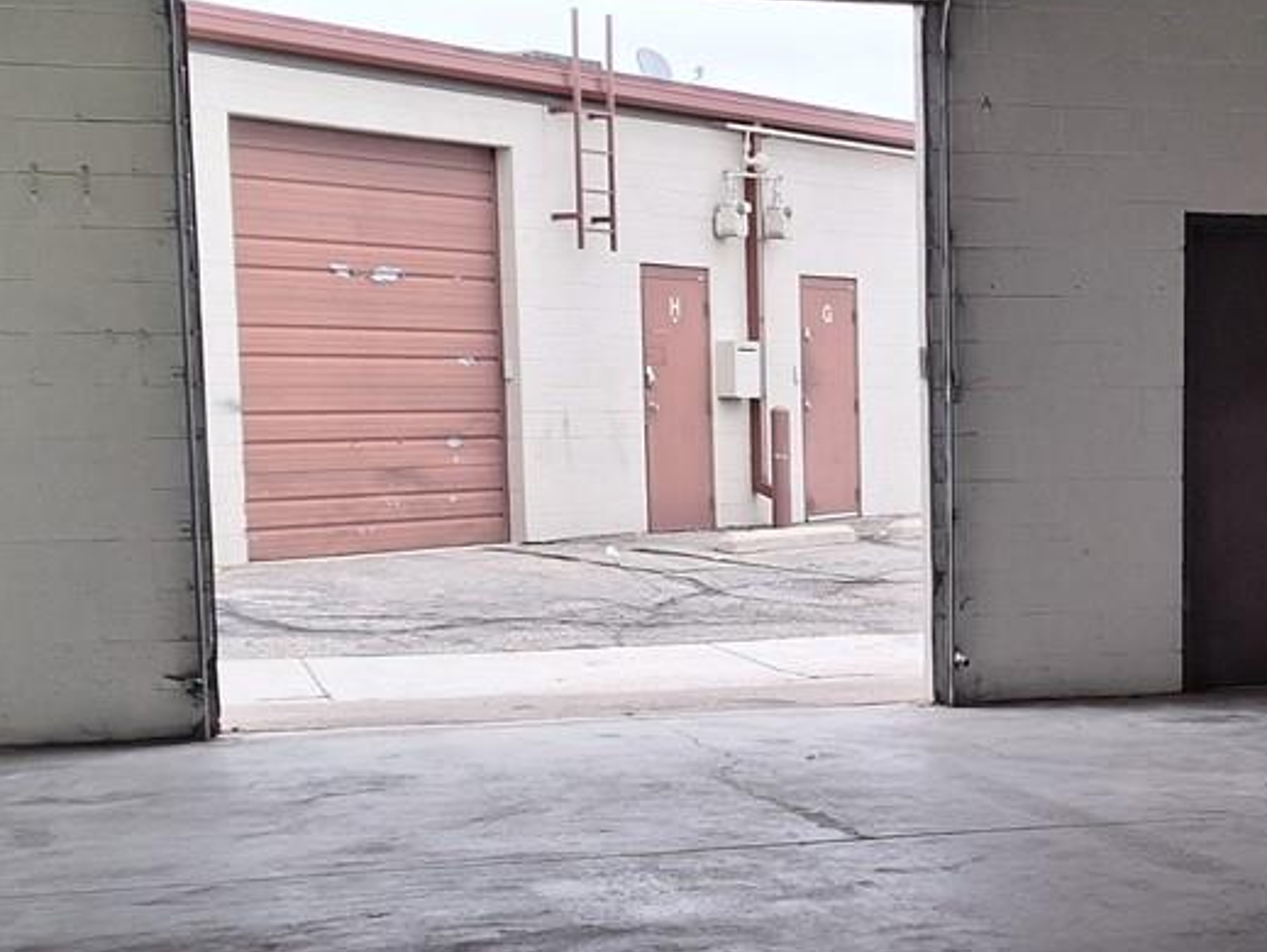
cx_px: 1050
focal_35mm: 77
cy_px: 776
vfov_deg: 19.0
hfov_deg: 24.8
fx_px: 2820
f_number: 1.8
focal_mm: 4.69
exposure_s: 1/120
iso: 32
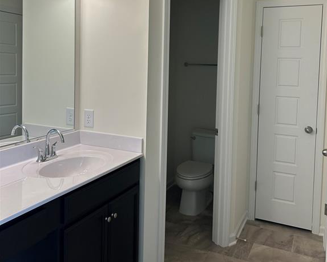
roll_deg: -1.6
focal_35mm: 34
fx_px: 329
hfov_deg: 52.8
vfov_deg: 42.6
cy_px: 81
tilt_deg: -1.9
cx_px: 164
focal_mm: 5.7
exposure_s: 1/190
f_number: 1.5
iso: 40
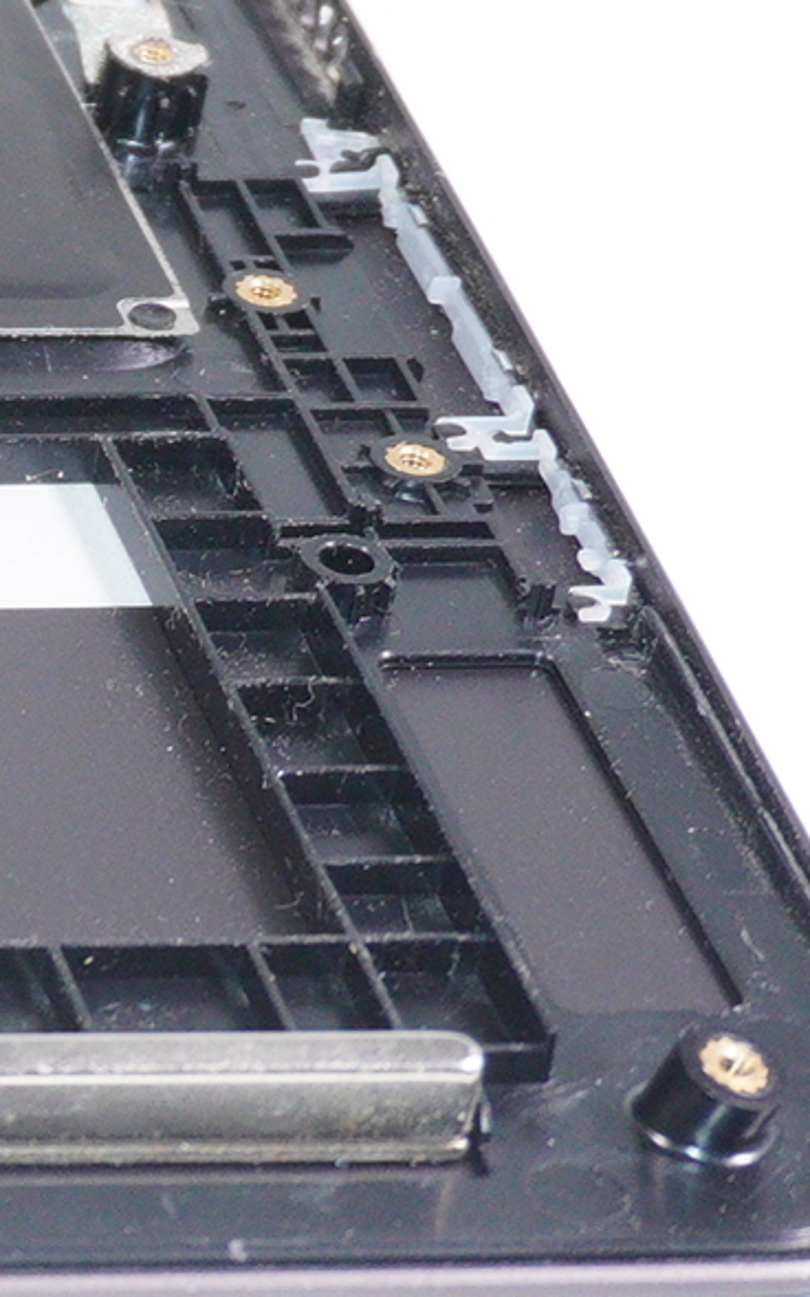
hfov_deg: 5.6
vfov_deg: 9.9
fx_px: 7440
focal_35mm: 211
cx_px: -2170
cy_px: 905
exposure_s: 1/160
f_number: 5.6
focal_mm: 27
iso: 640
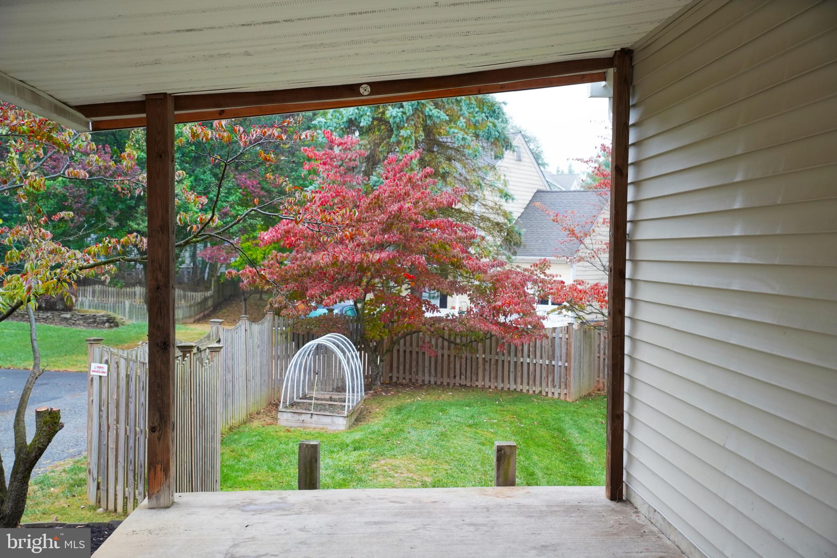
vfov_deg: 33.4
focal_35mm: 40
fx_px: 930
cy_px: 279
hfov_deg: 48.5
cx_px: 418
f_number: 4
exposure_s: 1/80
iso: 1250
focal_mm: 40
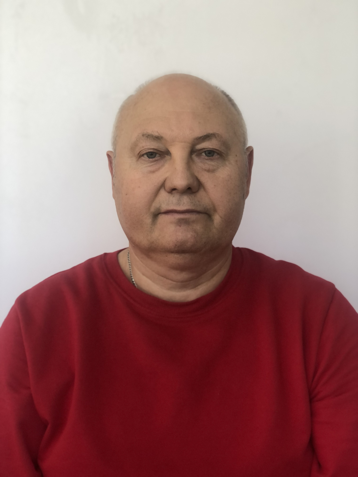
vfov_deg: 33.8
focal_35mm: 57
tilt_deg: -5.6
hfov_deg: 25.7
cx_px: 179
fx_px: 786
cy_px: 238
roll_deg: +1.3
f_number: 2.8
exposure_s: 1/33
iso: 40
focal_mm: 6.6
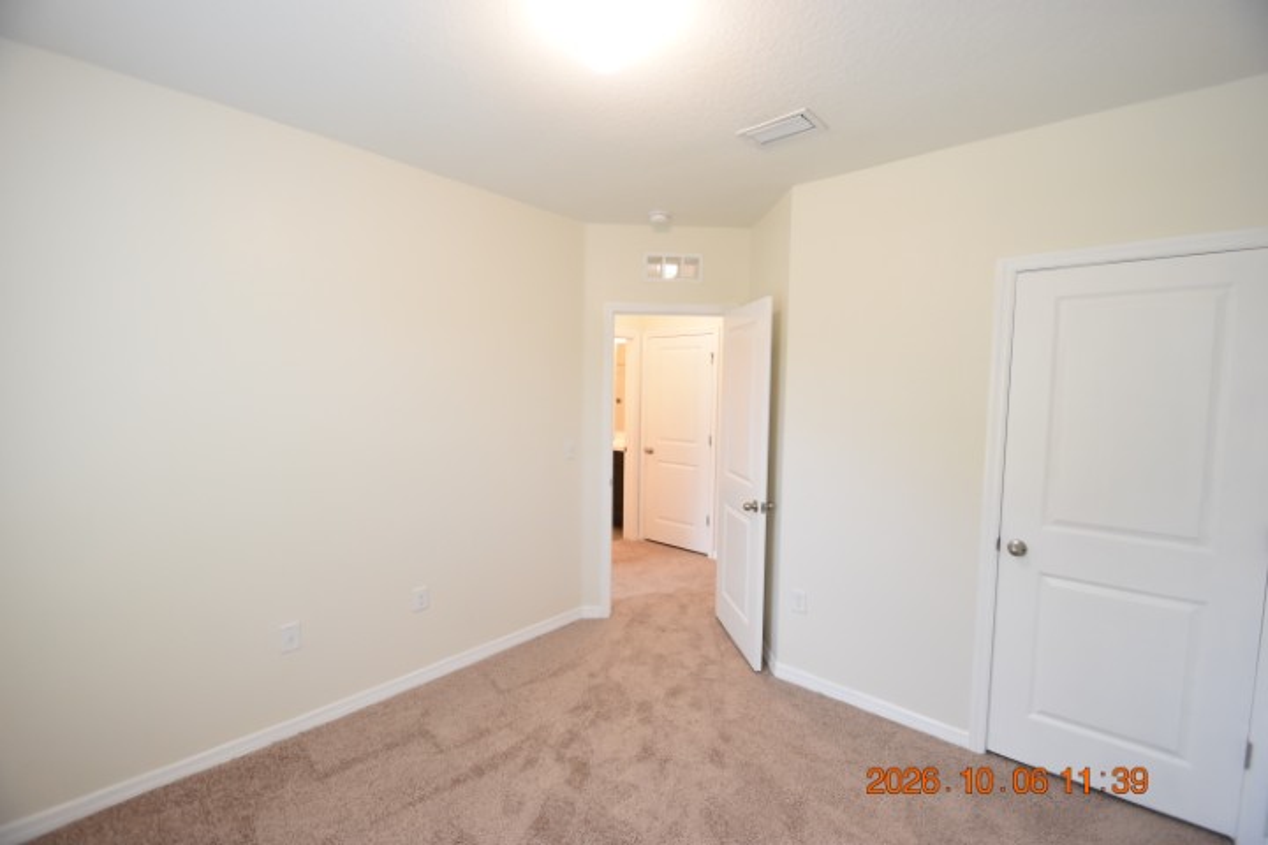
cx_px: 634
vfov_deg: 77.3
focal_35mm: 15
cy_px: 422
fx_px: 528
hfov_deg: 100.4
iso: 1250
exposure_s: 1/60
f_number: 3.5
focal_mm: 10
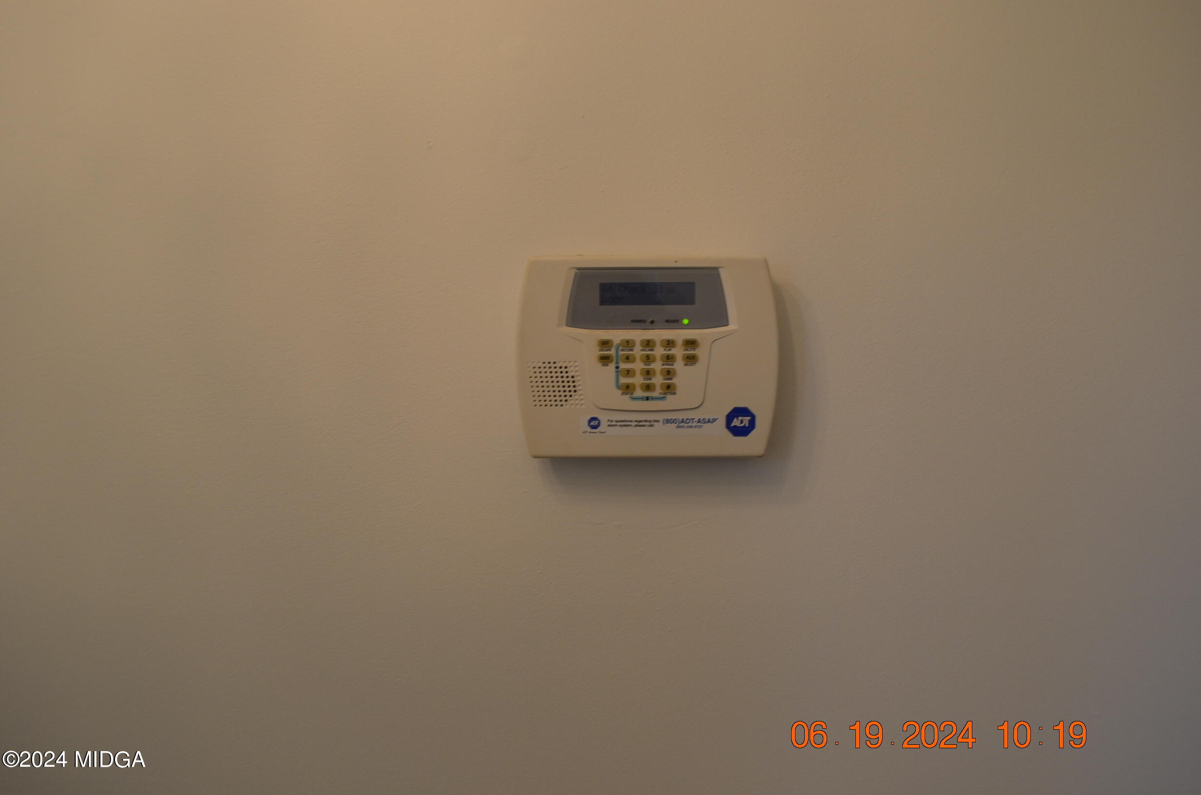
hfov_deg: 62.0
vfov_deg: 43.4
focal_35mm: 30
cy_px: 398
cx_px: 600
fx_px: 999
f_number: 4.5
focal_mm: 20
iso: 400
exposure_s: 1/80
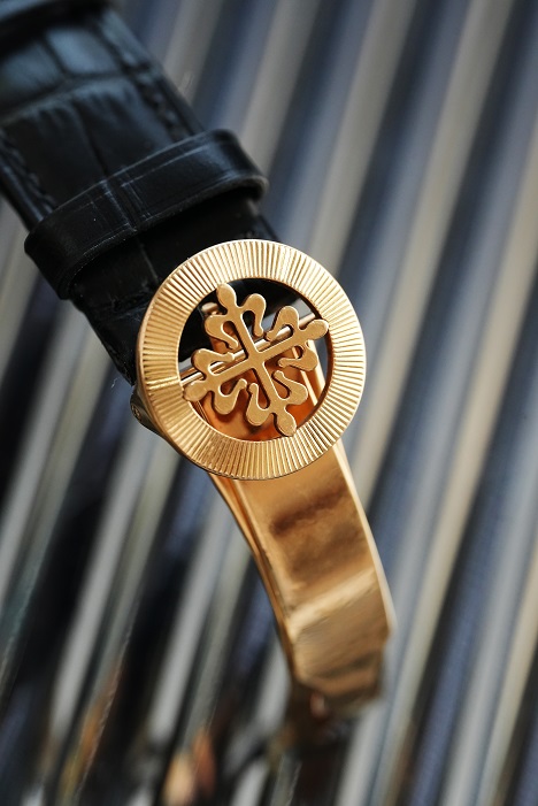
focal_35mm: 105
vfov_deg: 19.4
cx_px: 269
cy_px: 403
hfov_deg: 13.1
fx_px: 2351
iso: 3200
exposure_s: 1/250
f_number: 5.6
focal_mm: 105
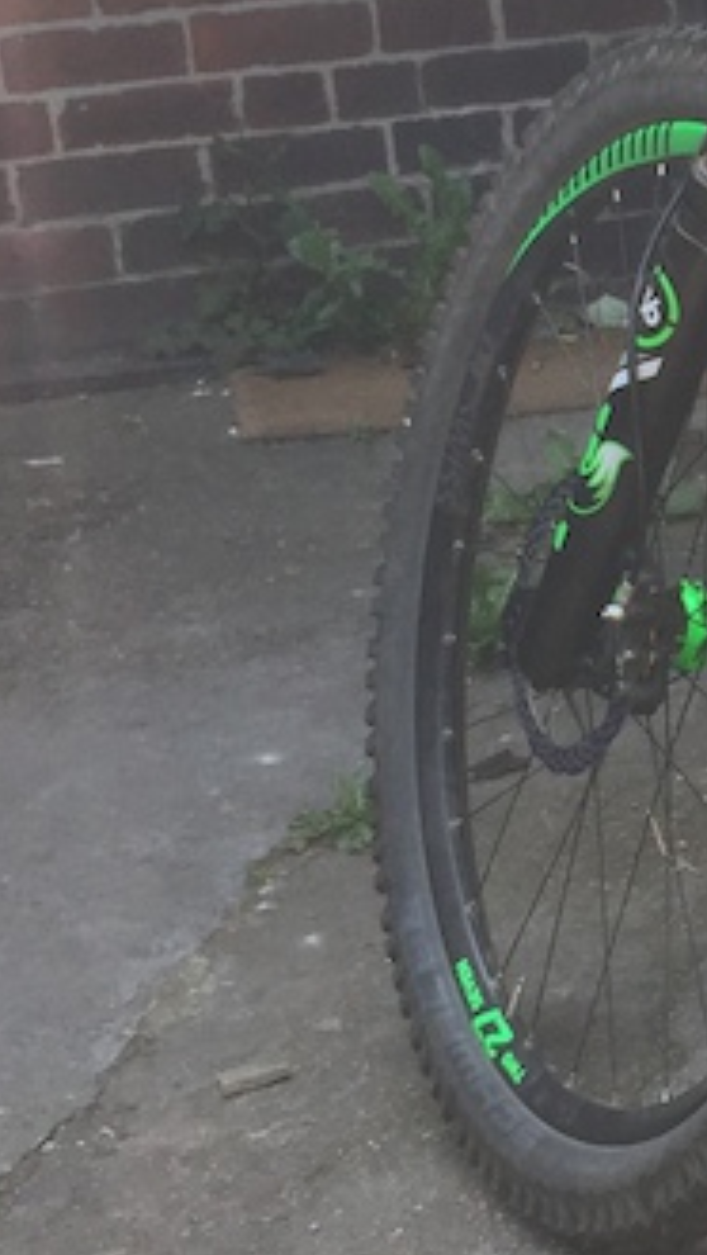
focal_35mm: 98
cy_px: 384
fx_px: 3261
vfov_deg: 21.7
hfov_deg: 11.9
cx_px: 1015
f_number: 2.2
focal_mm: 4.15
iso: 32
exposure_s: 1/306
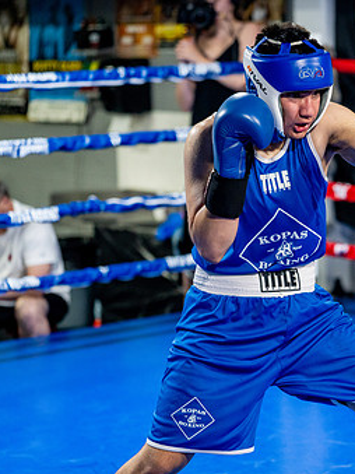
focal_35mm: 112
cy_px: 259
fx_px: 1532
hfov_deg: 13.0
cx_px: 366
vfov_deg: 17.6
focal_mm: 68
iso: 3200
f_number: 2
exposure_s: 1/800
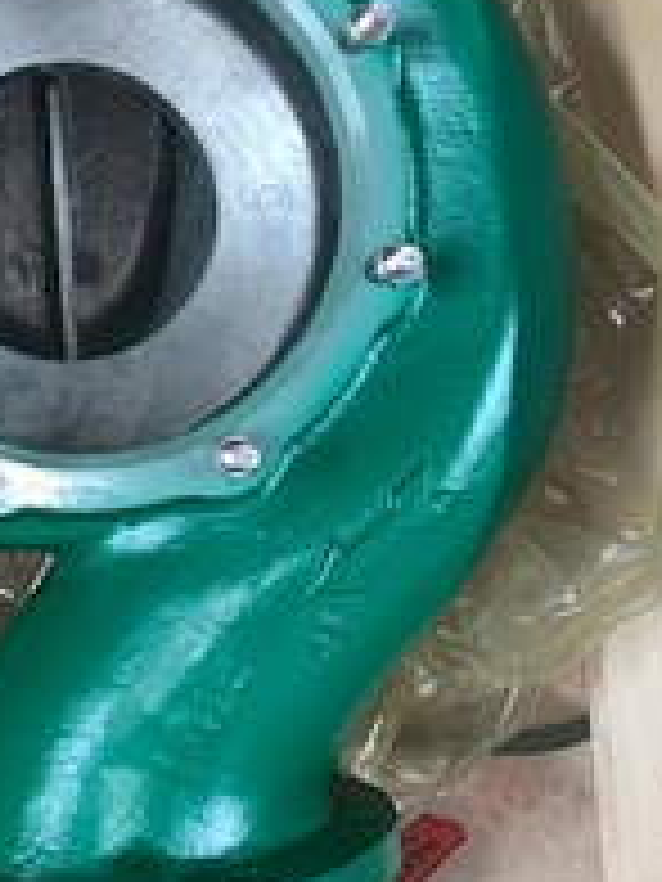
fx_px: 1351
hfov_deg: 26.6
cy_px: 184
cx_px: 68
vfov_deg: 35.1
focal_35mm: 53
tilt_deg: -78.6
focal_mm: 4.25
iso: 64
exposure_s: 1/4
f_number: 1.8
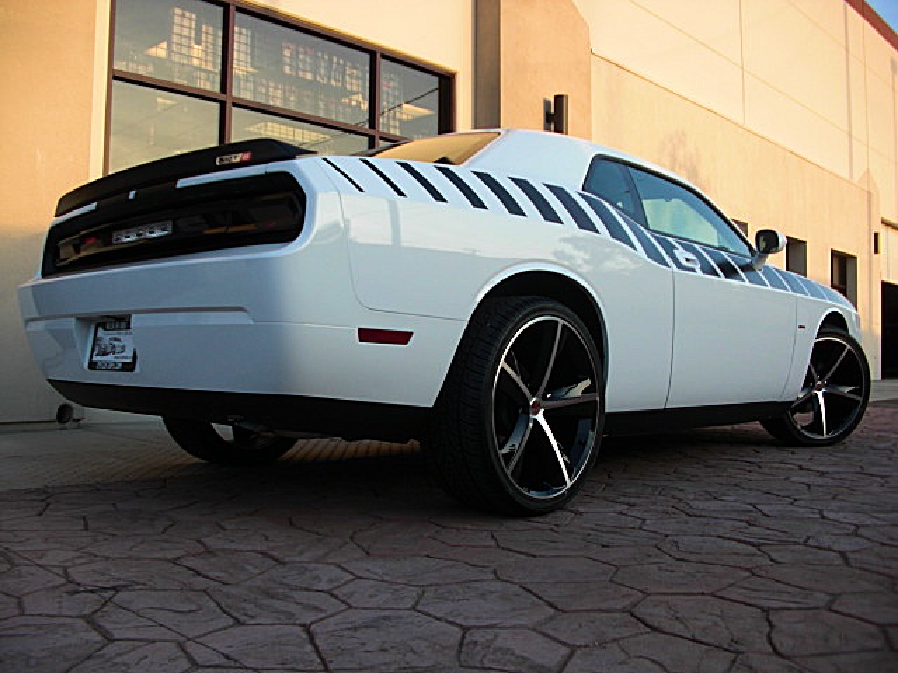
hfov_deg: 51.4
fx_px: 934
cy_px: 336
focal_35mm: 36
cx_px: 449
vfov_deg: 39.7
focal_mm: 6.3
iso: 50
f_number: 2.8
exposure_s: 1/100
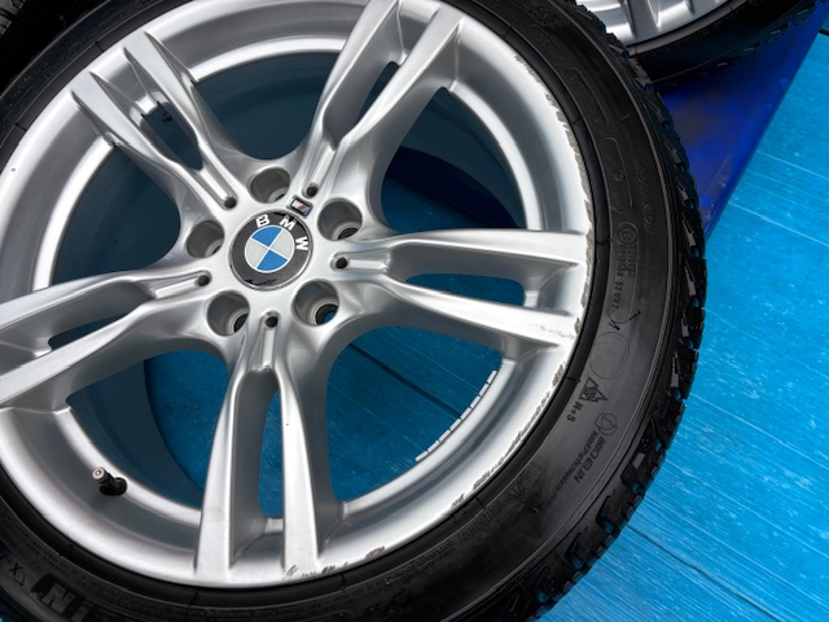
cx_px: 414
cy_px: 311
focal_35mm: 26
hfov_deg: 67.3
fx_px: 623
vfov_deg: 53.1
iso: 50
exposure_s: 1/764
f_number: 1.6
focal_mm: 5.96
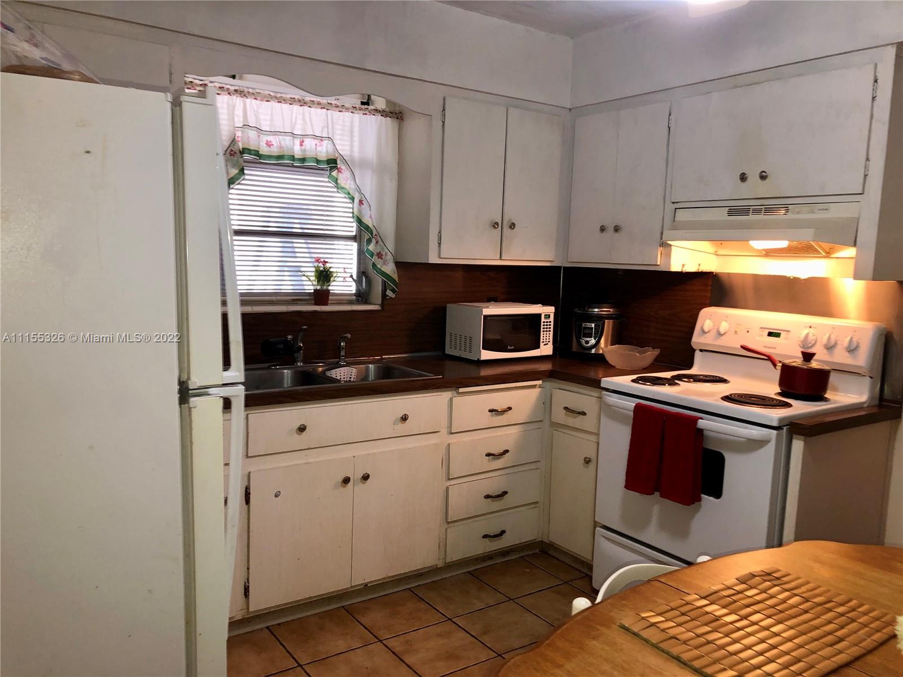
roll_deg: -3.5
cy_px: 338
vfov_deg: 49.7
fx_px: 730
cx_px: 452
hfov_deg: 63.4
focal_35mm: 28
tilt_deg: -6.5
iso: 64
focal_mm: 3.99
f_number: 1.8
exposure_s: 1/15
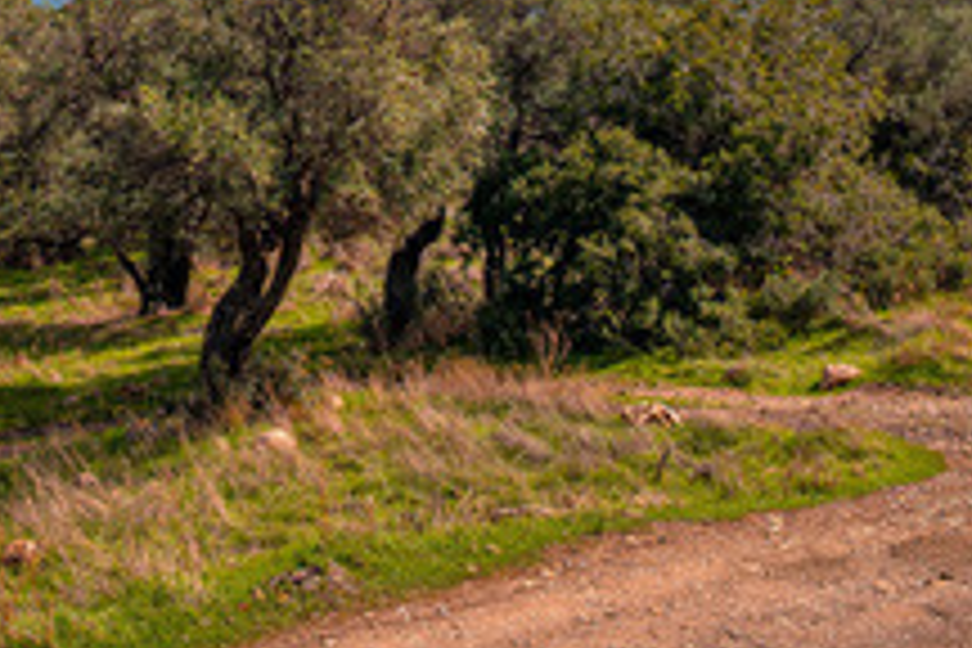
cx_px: 333
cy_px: -189
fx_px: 1917
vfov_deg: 18.0
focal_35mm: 71
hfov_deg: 28.3
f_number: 16
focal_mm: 24
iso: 100
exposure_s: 1/160
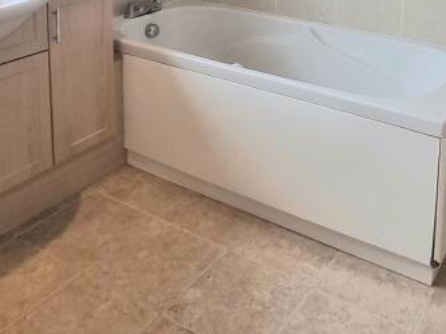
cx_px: 299
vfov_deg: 30.3
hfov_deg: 46.0
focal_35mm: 40
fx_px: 516
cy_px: -73
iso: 80
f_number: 2.2
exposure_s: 1/50
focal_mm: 2.2
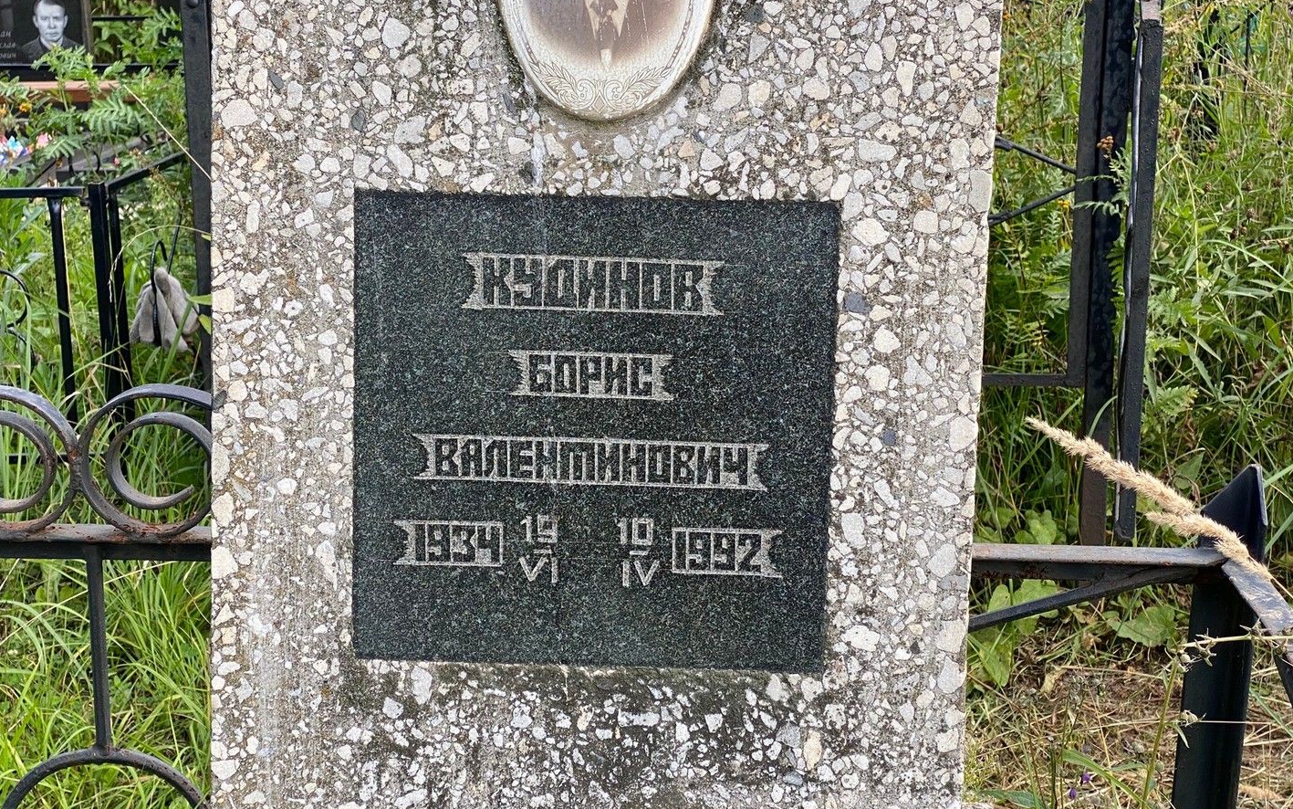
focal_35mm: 56
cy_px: 340
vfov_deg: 23.1
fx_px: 1974
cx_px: 648
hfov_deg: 36.3
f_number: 2
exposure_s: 1/294
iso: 20
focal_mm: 6
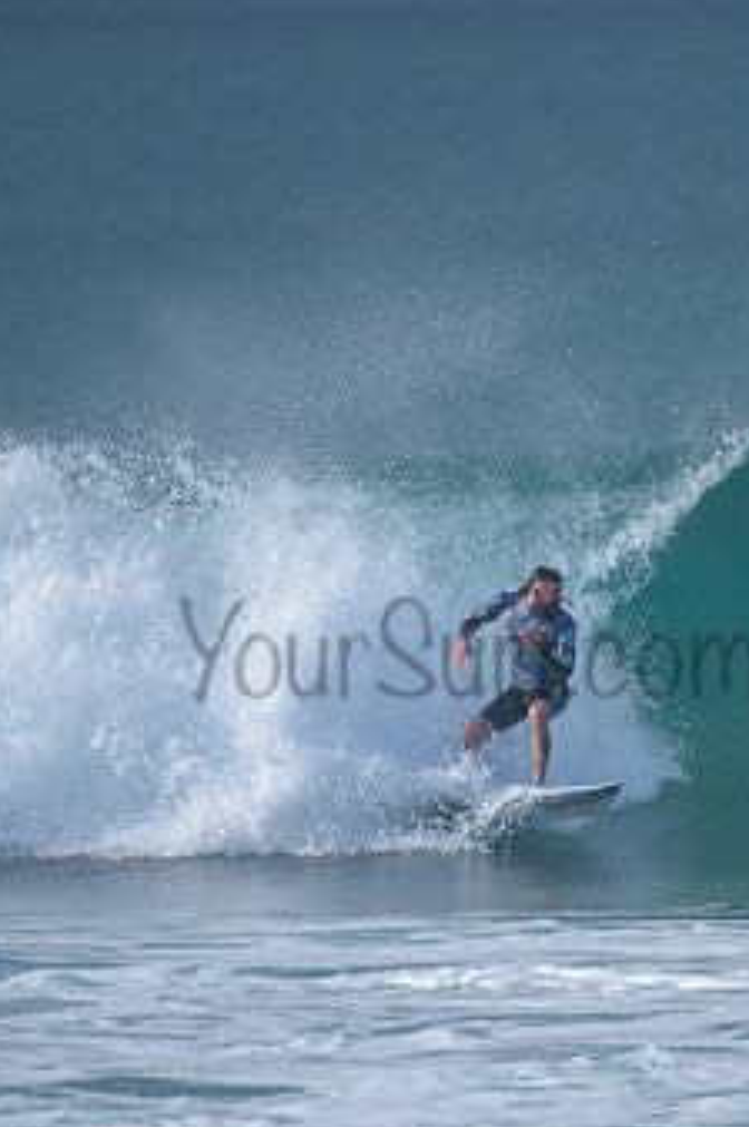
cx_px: 525
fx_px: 27330
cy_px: 620
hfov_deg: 1.6
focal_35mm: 874
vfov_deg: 2.4
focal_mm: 500
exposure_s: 1/2000
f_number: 5.6
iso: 200
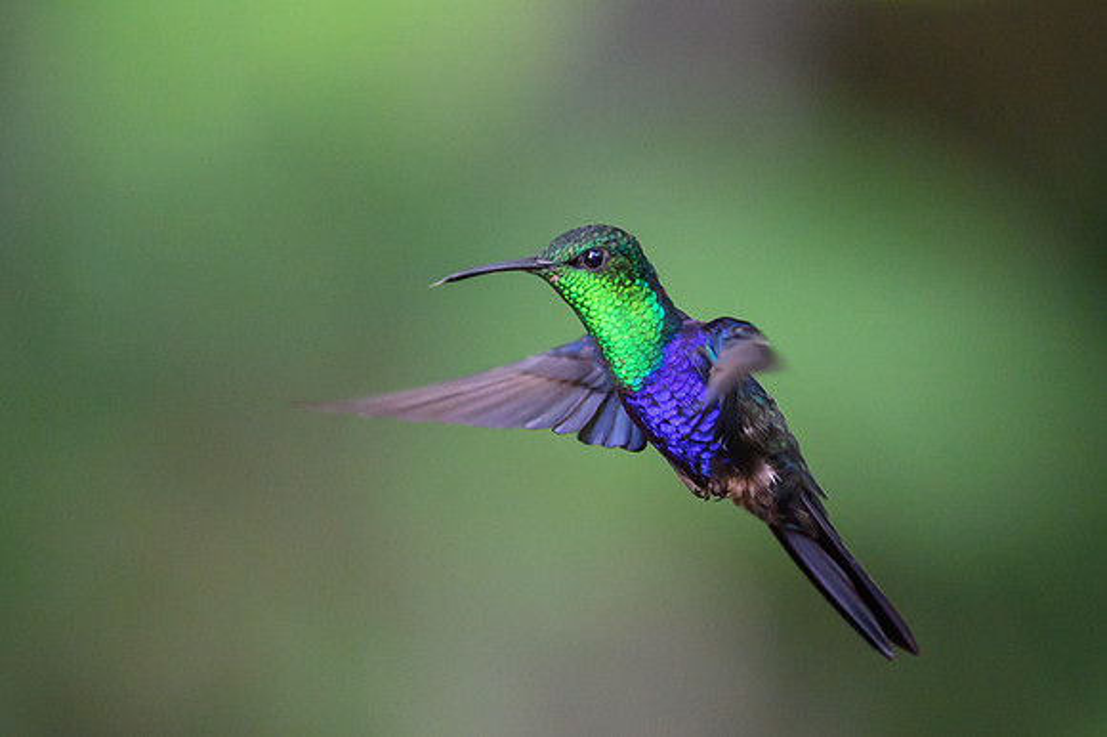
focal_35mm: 1119
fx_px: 34387
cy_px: 421
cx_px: 689
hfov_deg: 1.8
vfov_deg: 1.2
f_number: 4
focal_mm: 560
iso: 4000
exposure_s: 1/2000
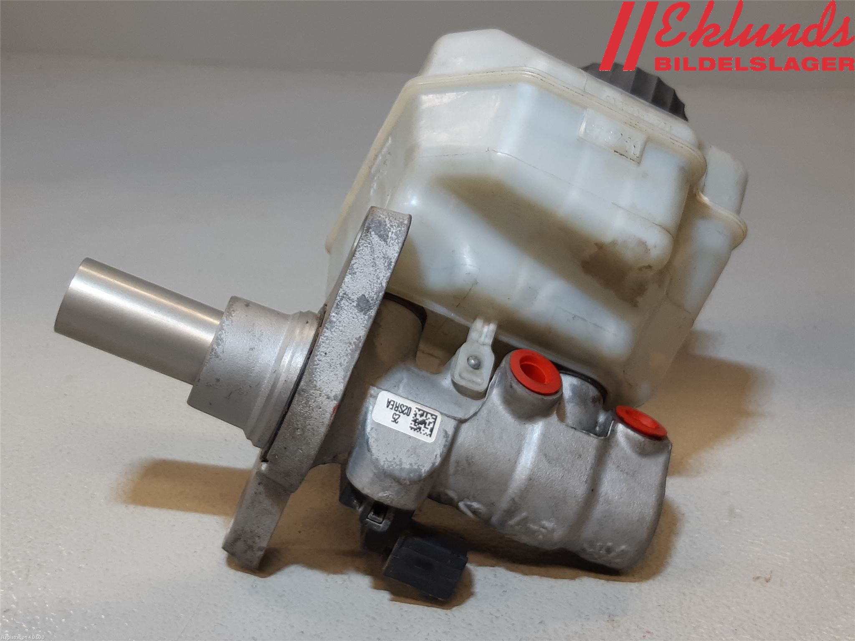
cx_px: 428
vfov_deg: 53.1
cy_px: 320
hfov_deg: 67.3
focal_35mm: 26
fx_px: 642
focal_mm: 3.93
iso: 50
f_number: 1.7
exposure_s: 1/60
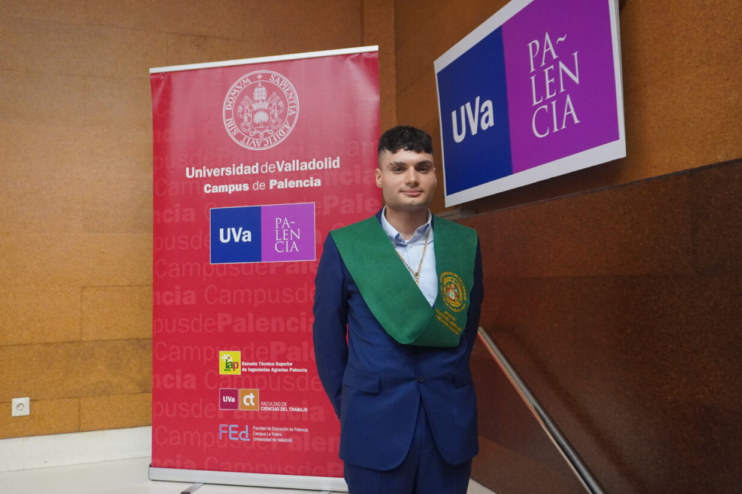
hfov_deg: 60.3
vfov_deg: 42.3
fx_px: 639
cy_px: 240
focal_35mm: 31
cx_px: 375
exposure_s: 1/160
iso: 3200
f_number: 4
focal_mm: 20
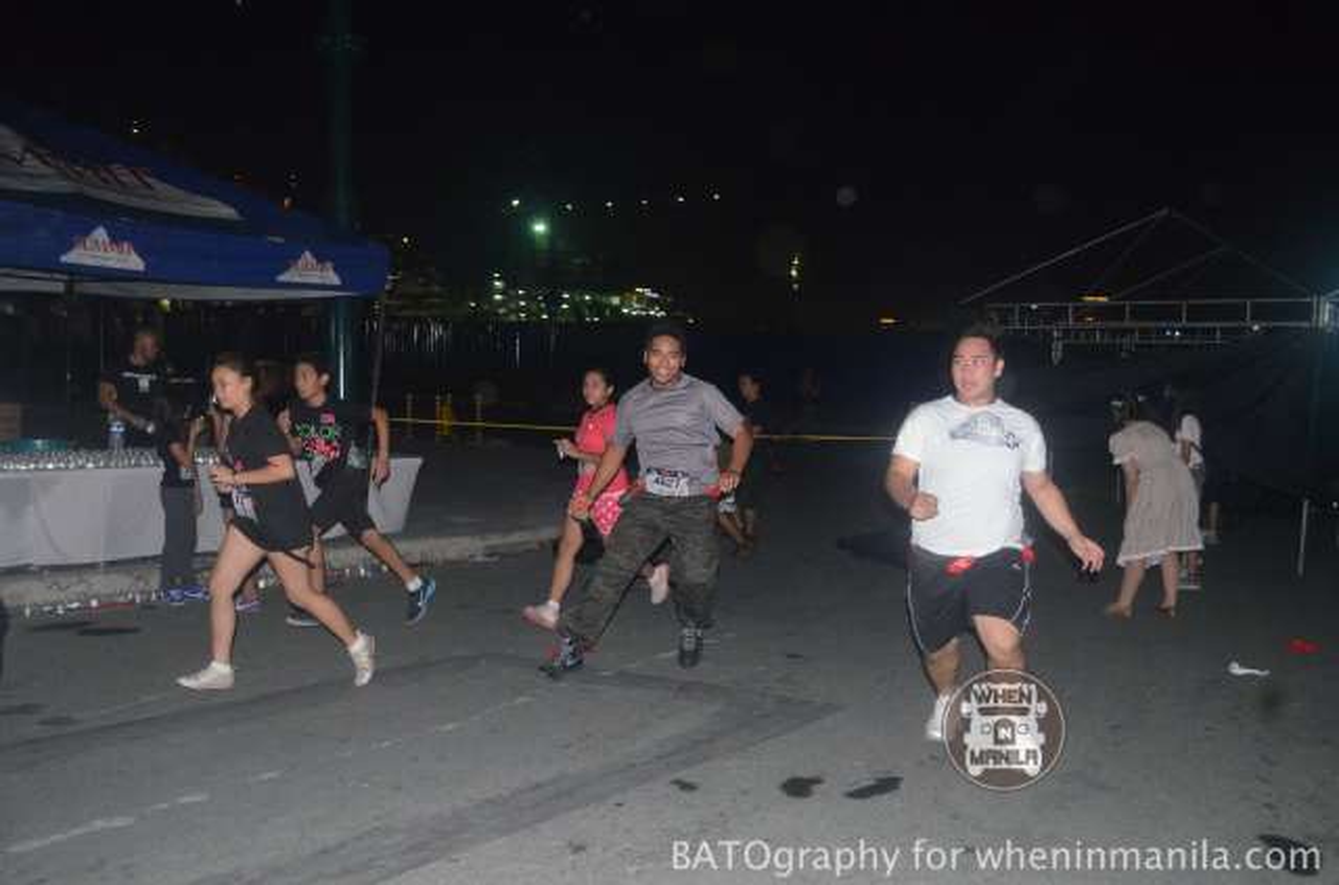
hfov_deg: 57.4
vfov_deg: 39.7
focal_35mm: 33
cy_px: 442
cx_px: 670
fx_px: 1224
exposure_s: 1/60
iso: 3200
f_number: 4
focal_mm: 22
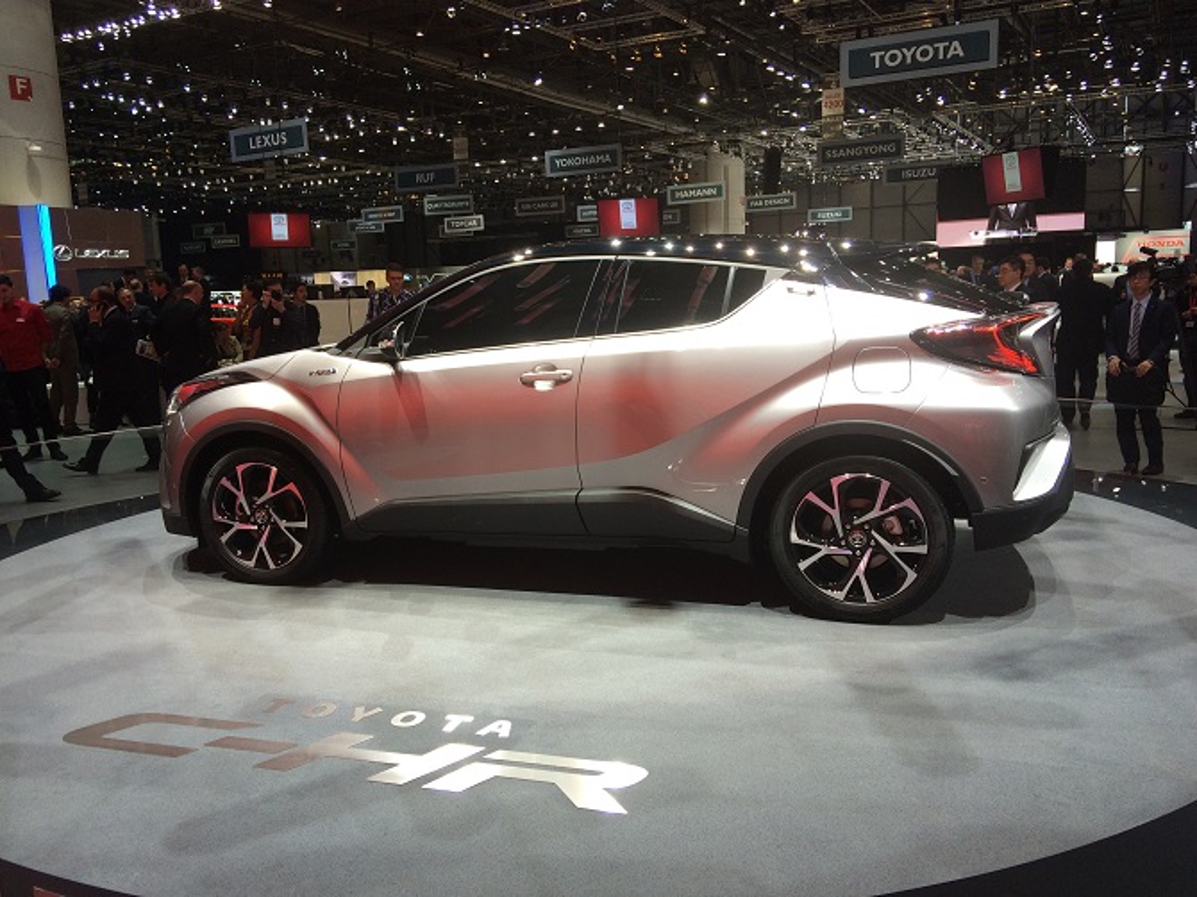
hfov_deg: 61.7
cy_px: 448
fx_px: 1002
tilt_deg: -9.3
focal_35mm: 29
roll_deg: +3.4
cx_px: 598
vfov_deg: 48.2
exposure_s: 1/100
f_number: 2.2
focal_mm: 4.15
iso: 40
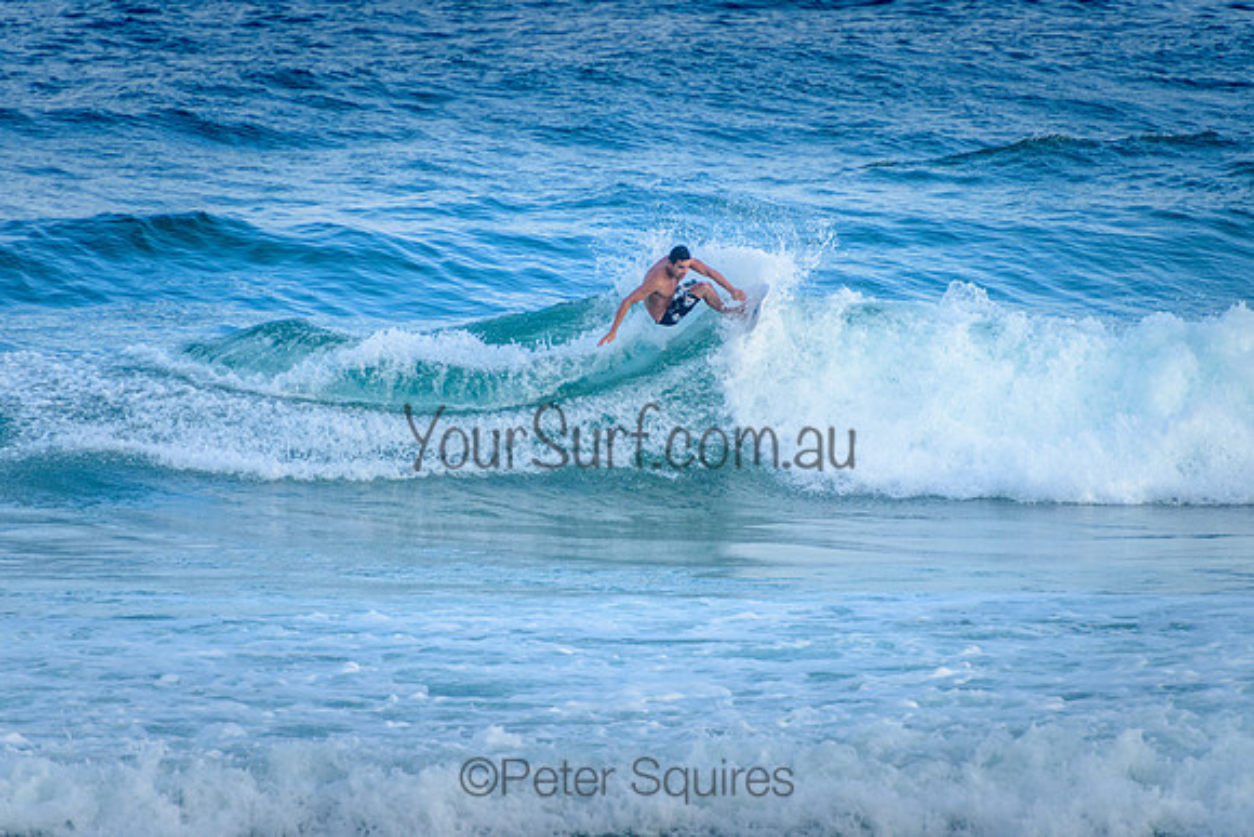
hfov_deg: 4.2
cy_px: 324
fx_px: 17093
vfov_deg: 2.8
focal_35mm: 491
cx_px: 708
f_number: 5.6
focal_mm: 400
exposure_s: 1/1250
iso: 500
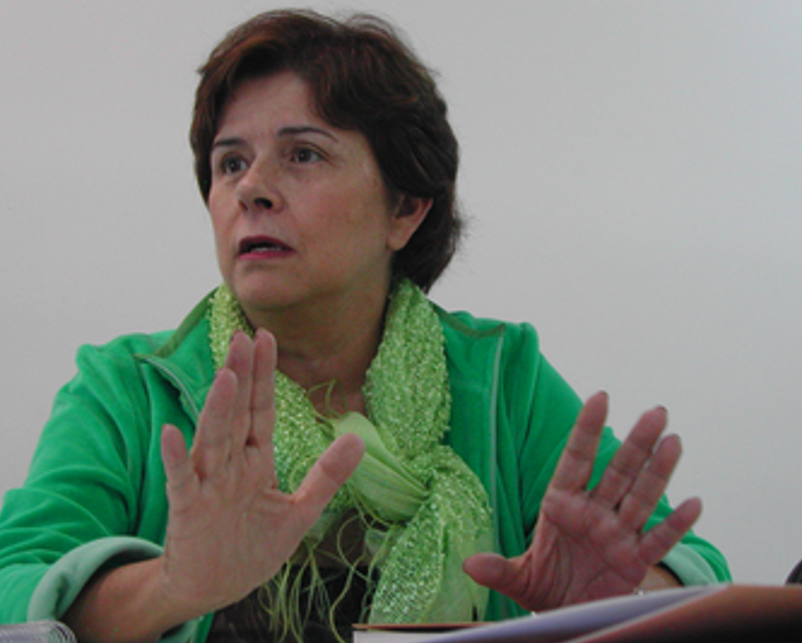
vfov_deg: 22.2
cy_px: 334
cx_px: 359
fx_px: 1639
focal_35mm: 69
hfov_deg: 27.5
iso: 200
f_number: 3.5
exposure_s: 1/18.6
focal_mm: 13.2
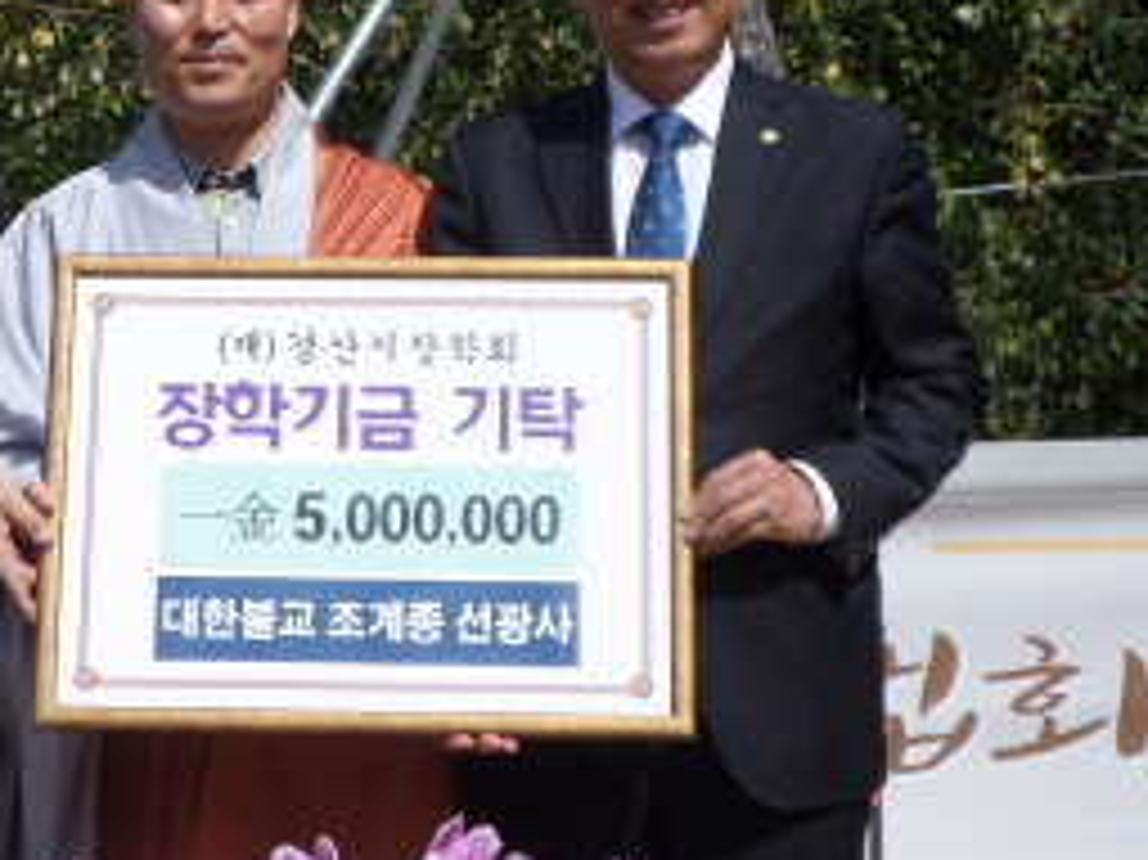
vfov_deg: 14.0
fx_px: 3514
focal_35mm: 106
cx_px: 225
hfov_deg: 18.4
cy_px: 389
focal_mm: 9.7
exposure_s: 1/1000
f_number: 3.6
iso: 80
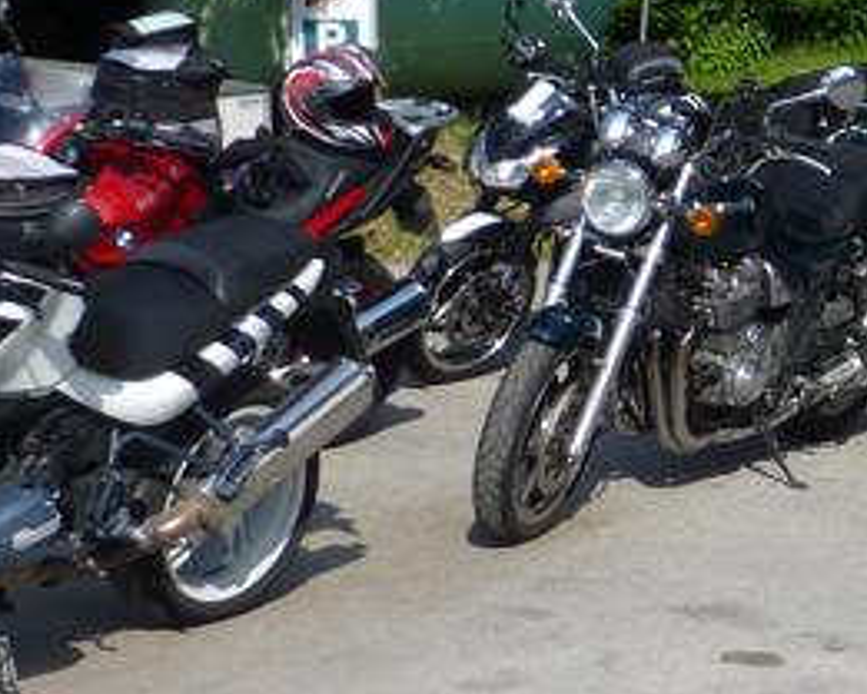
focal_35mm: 115
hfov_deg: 16.4
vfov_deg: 13.4
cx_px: 817
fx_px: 2952
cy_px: 272
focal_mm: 5.4
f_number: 3.6
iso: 100
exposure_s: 1/800
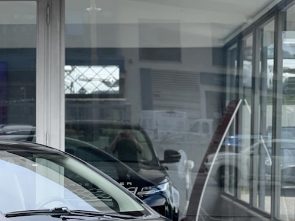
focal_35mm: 161
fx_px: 1372
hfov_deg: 12.2
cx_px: 15
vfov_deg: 9.1
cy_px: 261
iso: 32
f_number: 2.2
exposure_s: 1/579
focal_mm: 7.5
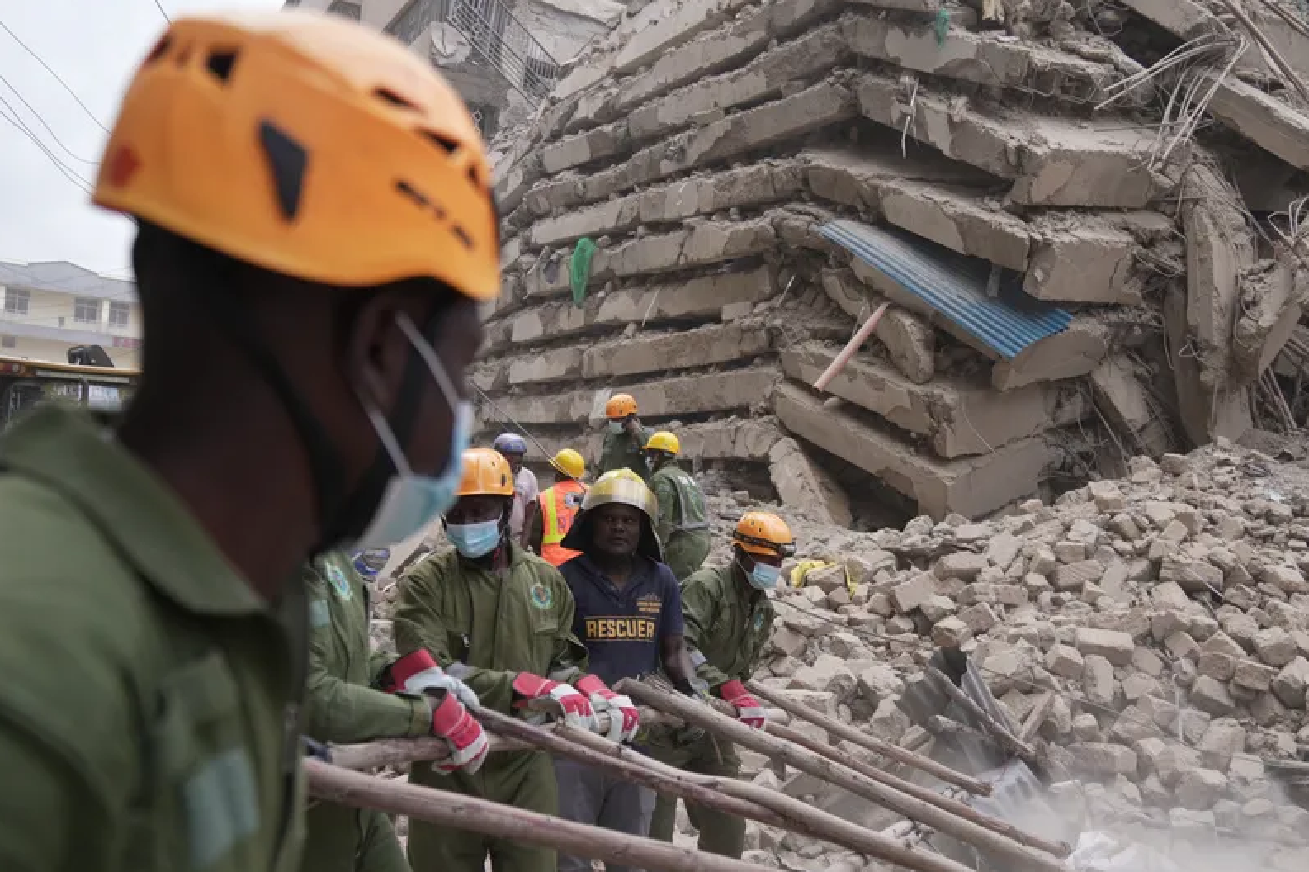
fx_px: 1127
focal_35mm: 31
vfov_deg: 42.2
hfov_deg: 60.1
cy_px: 490
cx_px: 738
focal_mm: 24
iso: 250
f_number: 2.8
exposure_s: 1/400
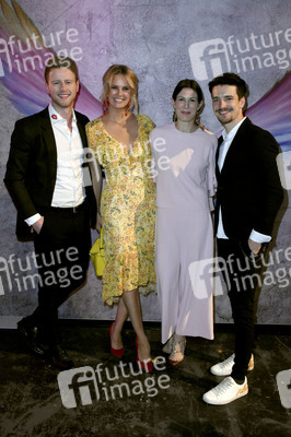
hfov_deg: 38.3
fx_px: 419
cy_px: 218
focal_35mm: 34
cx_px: 146
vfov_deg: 55.1
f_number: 6.3
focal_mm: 23
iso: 3200
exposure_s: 1/100
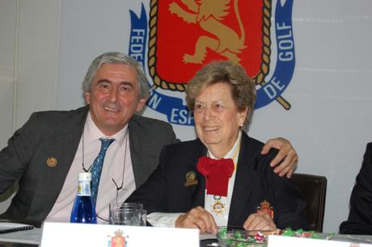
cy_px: 124
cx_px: 186
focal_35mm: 82
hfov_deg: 24.6
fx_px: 852
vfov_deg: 16.5
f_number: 5.6
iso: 400
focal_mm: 55
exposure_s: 1/60
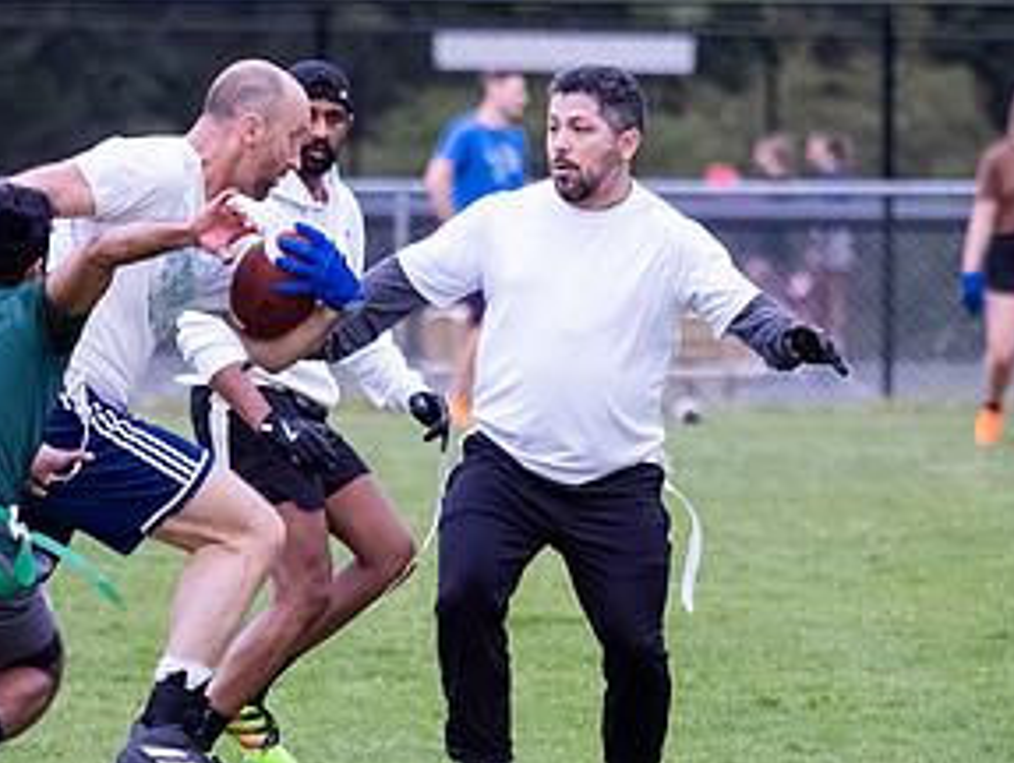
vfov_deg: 2.2
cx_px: 350
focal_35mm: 666
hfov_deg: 3.0
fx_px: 19534
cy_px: 496
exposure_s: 1/1000
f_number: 2.8
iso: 6400
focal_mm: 150
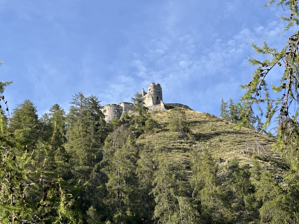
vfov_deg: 19.1
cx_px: 150
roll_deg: +3.9
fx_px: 665
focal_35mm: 77
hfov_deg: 25.3
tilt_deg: +32.2
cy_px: 112
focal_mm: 9
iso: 32
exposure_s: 1/334
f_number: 2.8
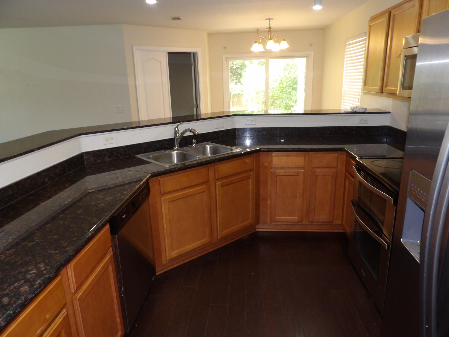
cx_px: 224
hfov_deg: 71.6
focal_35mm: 24
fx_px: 311
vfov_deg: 56.8
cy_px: 168
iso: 200
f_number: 3.2
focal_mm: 4.3
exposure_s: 1/33
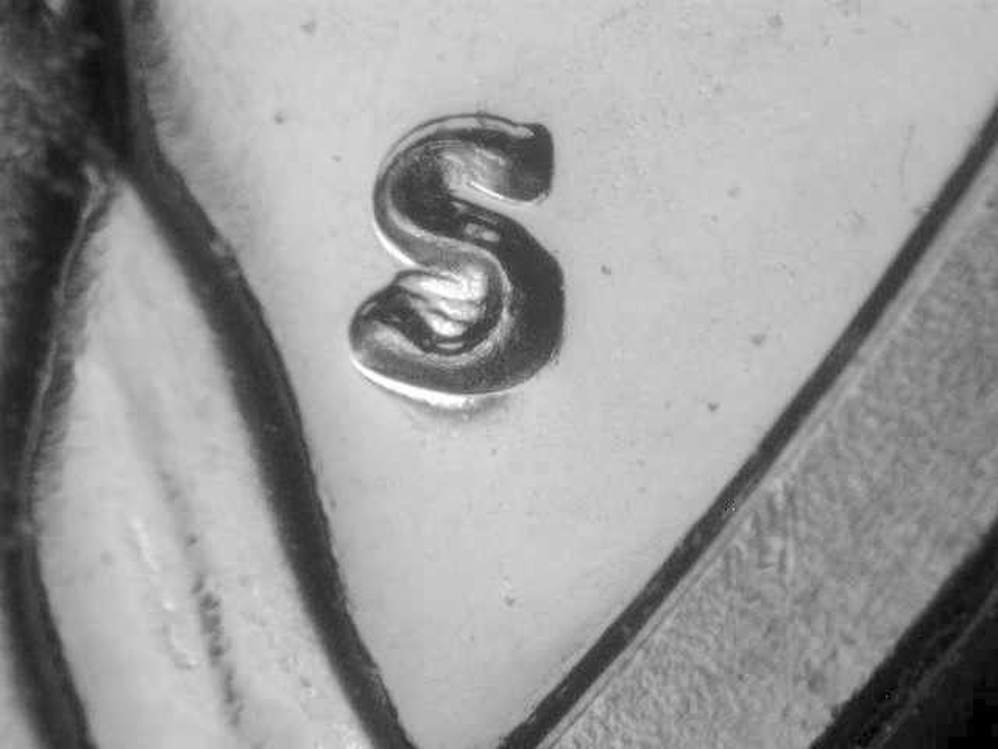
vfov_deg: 9.6
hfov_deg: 12.8
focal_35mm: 154
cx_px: 499
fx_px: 4440
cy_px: 374
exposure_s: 1/10.2
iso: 100
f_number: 5.1
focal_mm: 32
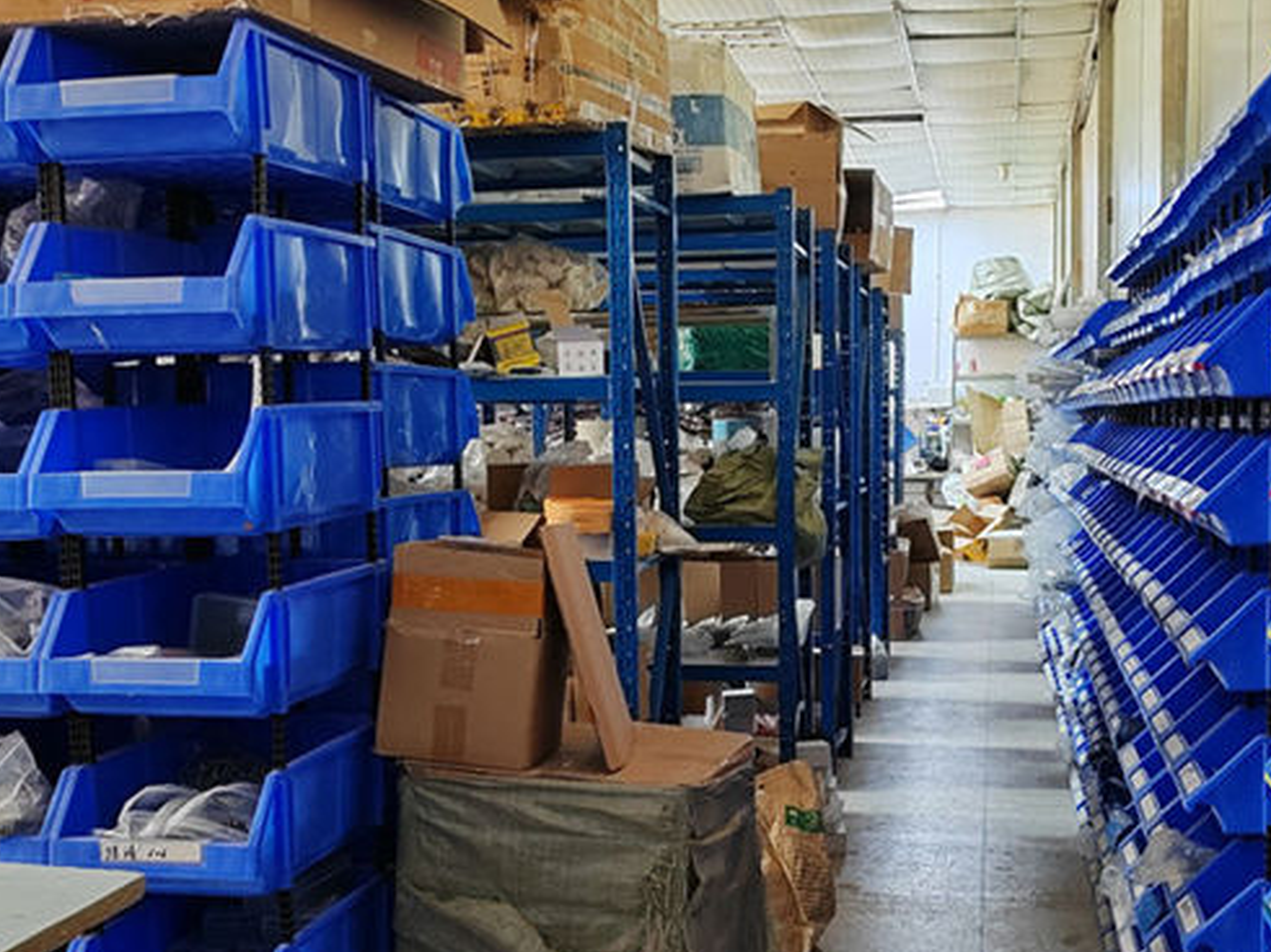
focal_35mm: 44
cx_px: 766
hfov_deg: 42.7
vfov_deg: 32.8
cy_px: 567
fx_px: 1615
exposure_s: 1/33
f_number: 1.9
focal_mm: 5.52
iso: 400
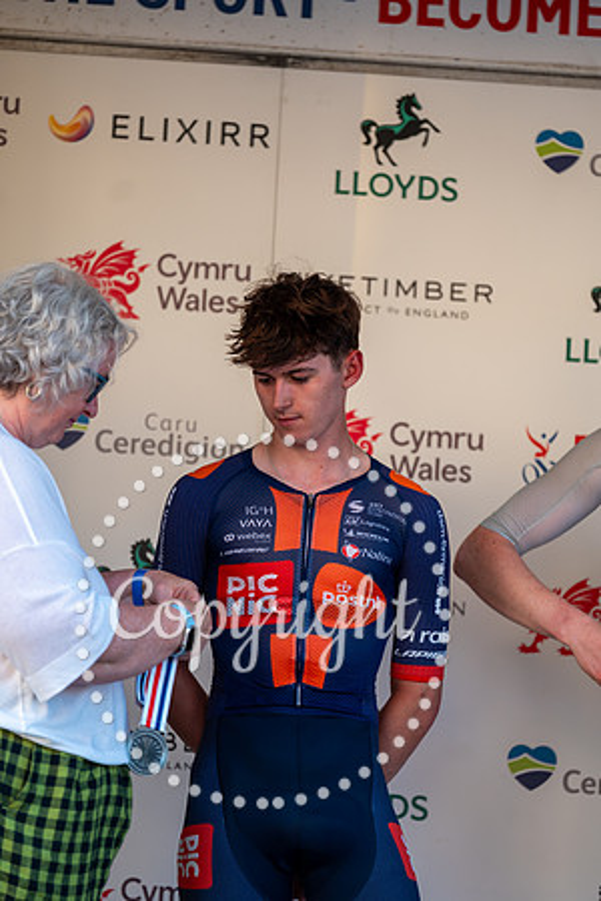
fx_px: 4056
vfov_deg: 12.7
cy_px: 450
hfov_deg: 8.5
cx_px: 300
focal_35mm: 162
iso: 200
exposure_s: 1/200
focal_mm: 162
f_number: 2.8
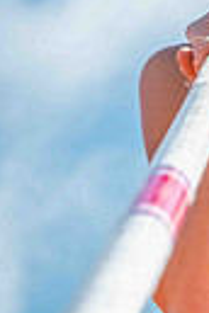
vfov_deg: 4.7
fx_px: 3788
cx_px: 260
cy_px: 150
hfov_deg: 3.2
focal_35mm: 435
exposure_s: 1/1600
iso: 800
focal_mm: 125
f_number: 13
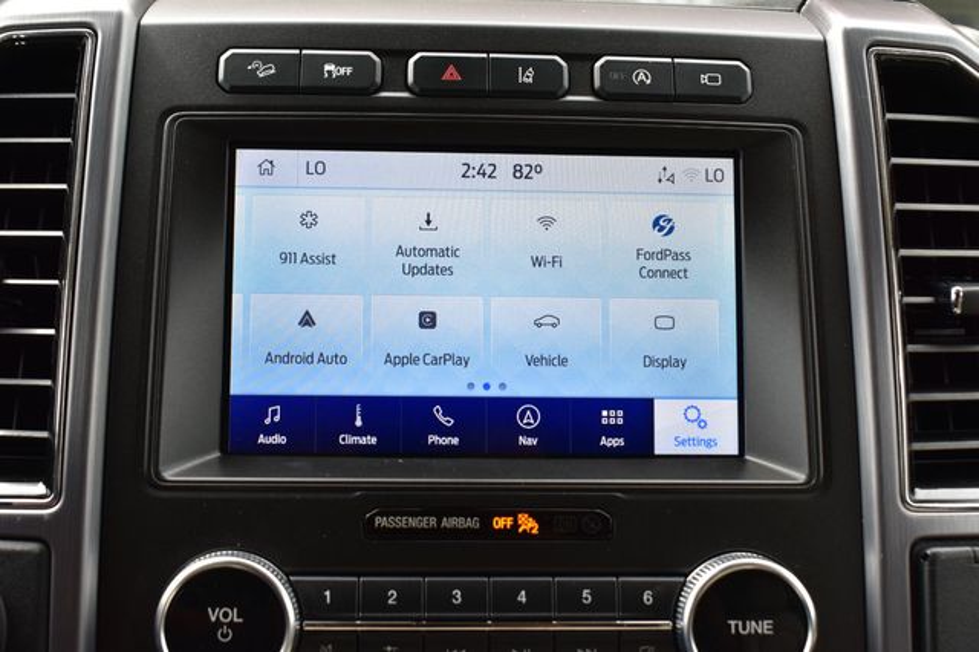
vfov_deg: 28.0
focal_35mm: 48
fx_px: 1305
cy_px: 326
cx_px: 490
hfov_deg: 41.1
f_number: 8
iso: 400
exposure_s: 1/80
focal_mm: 32
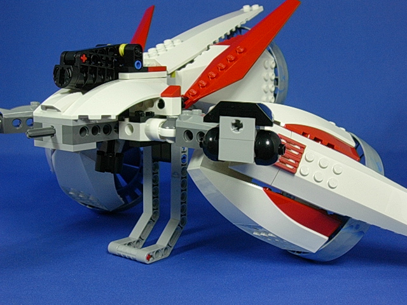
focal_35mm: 48
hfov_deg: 39.7
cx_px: 204
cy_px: 152
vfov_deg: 30.3
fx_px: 564
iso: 70
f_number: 3
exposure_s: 1/25.3
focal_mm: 7.3
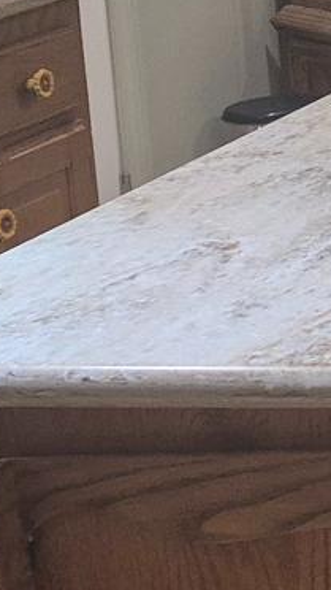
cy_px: -19
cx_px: 1395
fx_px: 2155
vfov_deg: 15.3
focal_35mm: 138
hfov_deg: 6.6
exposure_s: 1/120
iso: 500
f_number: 1.8
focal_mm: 5.4
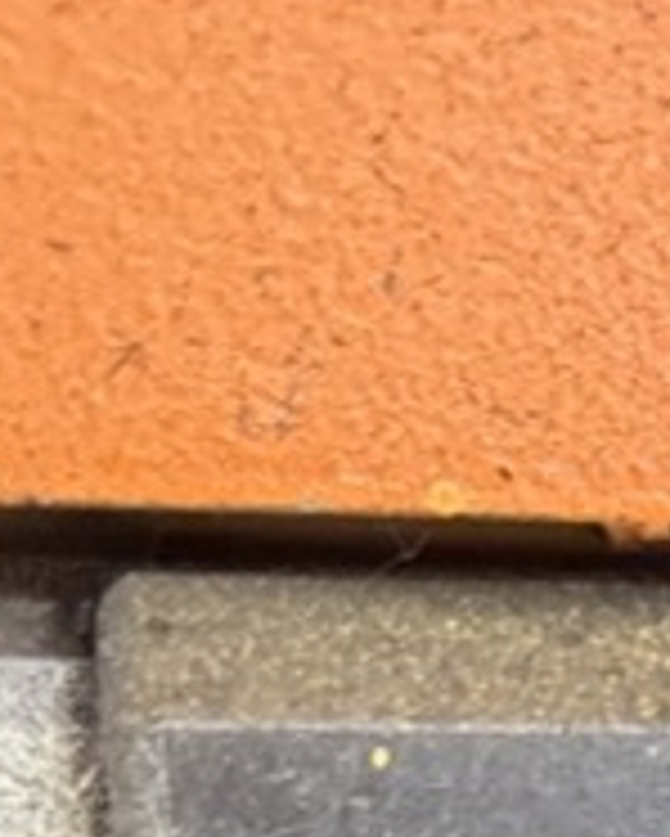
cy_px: 2542
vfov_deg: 9.4
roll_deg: +4.6
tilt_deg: -9.5
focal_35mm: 161
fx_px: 3987
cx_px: 1376
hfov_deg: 9.0
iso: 640
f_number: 1.78
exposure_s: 1/40
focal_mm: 6.76
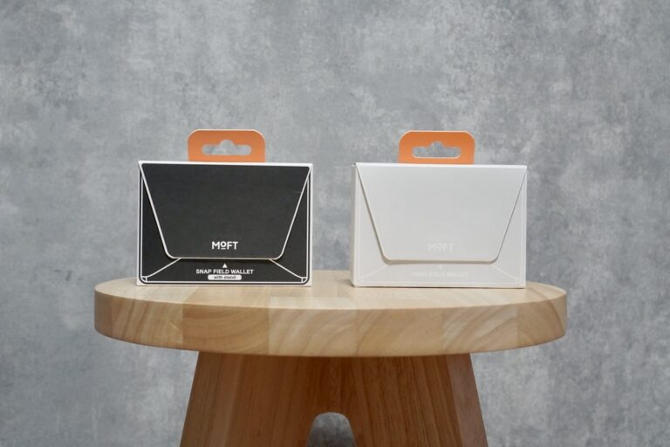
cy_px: 224
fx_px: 977
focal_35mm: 52
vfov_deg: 25.8
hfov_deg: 37.9
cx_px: 335
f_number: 6.3
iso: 3200
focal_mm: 35
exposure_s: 1/60
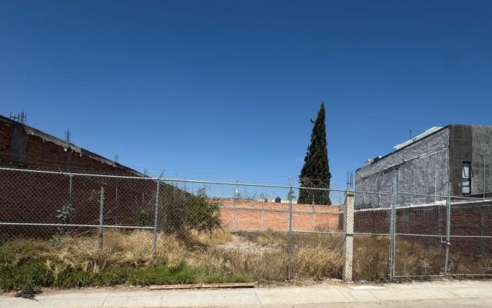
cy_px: 205
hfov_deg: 77.0
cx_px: 270
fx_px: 308
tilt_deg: +3.4
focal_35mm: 23
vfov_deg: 52.0
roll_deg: -2.1
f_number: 2.2
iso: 50
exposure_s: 1/3106
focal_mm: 2.22
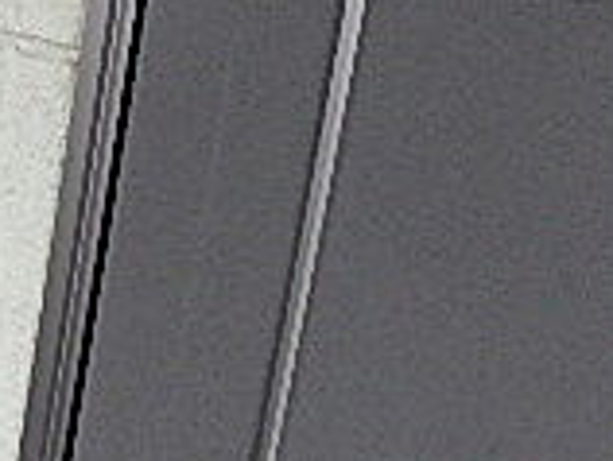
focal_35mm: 85
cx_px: -516
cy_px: 143
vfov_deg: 17.4
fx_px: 1508
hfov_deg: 17.9
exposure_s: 1/30
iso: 200
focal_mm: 3.7
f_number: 3.5
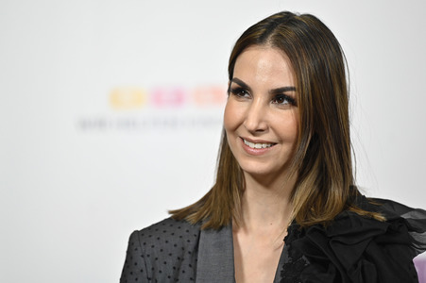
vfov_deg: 6.9
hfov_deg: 10.3
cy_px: 142
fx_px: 2365
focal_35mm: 200
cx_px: 213
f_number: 2.8
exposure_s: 1/640
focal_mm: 200
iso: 1000
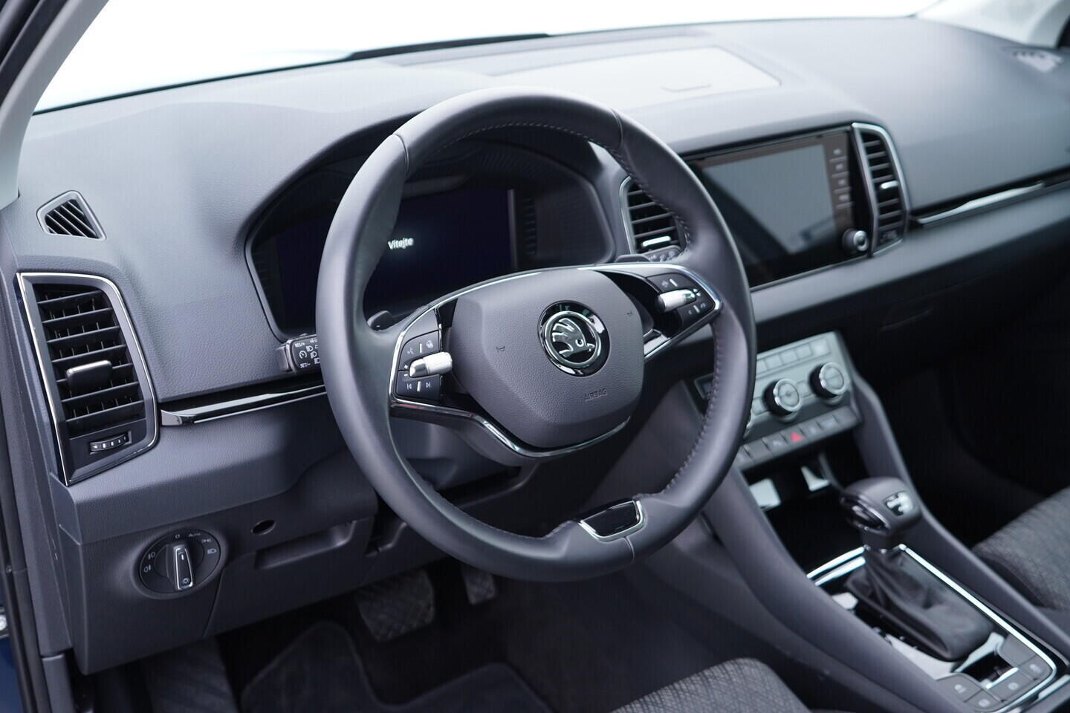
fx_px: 1070
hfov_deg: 53.1
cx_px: 535
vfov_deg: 36.9
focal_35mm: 36
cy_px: 356
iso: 320
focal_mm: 24
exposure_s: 1/40
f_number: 2.8
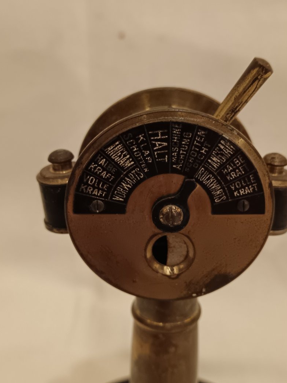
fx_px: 497
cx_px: 165
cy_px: 206
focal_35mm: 45
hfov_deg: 32.1
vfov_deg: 42.0
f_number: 1.9
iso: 1260
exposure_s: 1/25
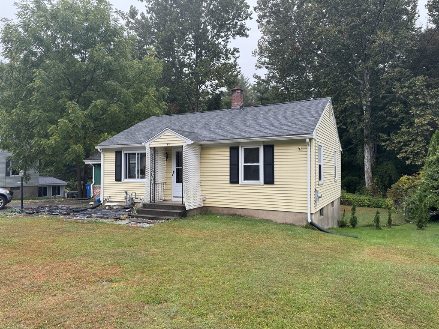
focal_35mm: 24
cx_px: 220
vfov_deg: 56.8
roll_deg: -0.6
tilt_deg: +0.0
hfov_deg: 71.6
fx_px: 304
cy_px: 164
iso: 64
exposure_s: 1/169
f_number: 1.78
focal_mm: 6.76
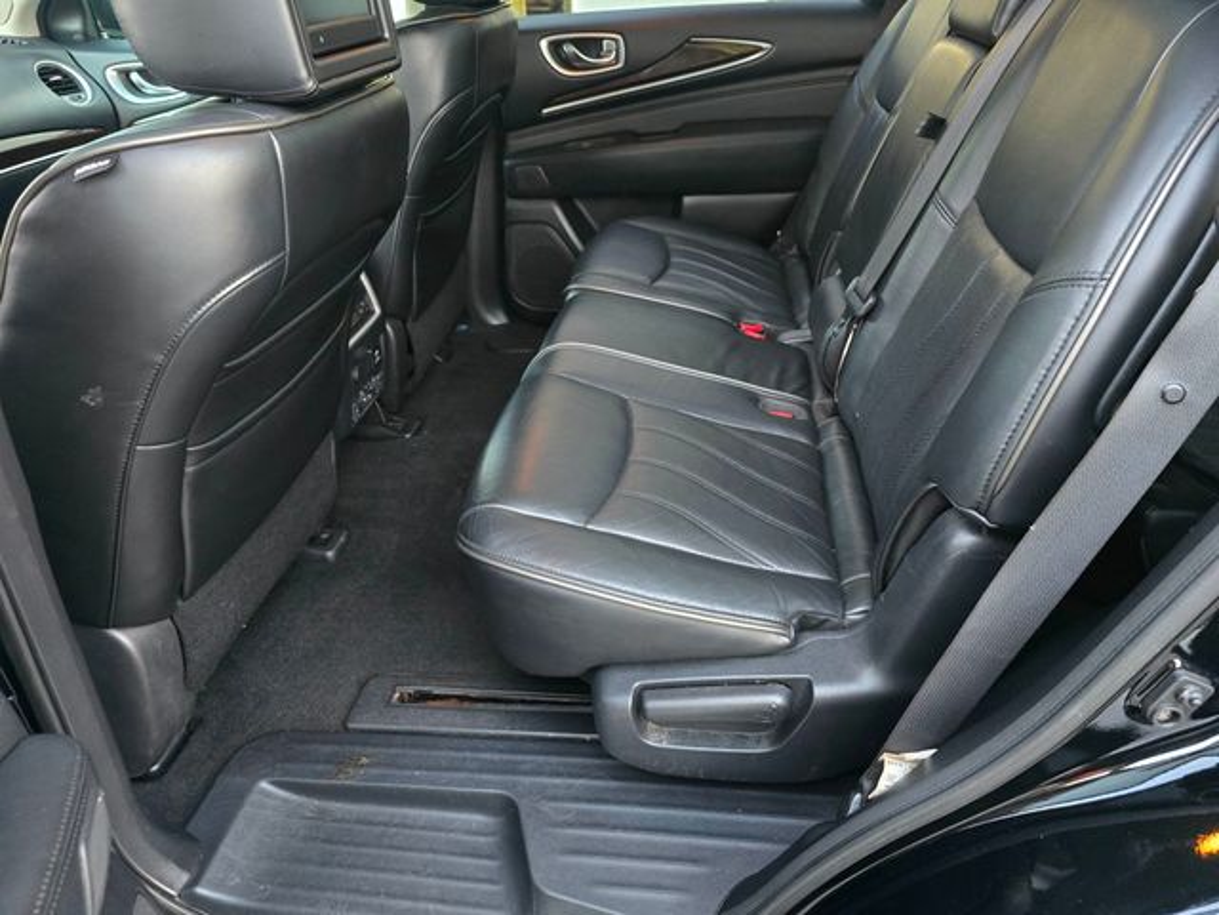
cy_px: 458
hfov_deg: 73.9
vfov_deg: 58.9
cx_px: 610
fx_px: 810
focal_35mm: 23
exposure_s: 1/60
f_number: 1.7
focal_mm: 6.3
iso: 1250
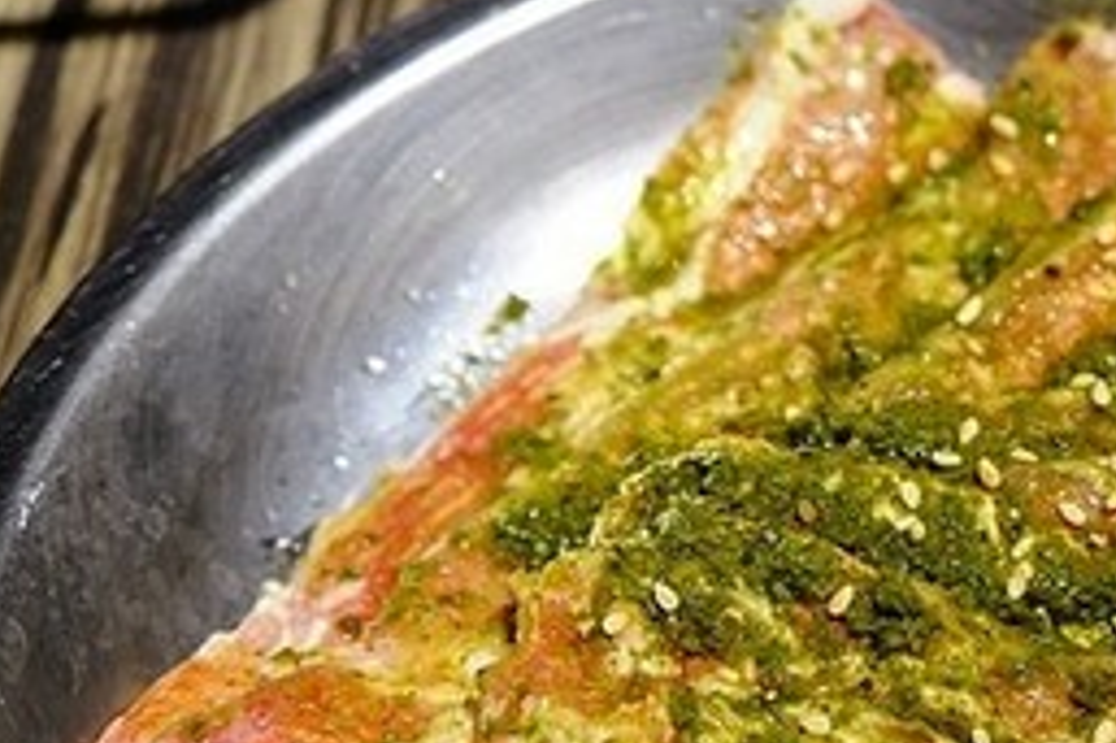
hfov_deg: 23.0
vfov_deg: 15.9
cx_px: 1185
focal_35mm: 84
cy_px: 739
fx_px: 2602
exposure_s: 1/60
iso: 800
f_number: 4
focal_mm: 24
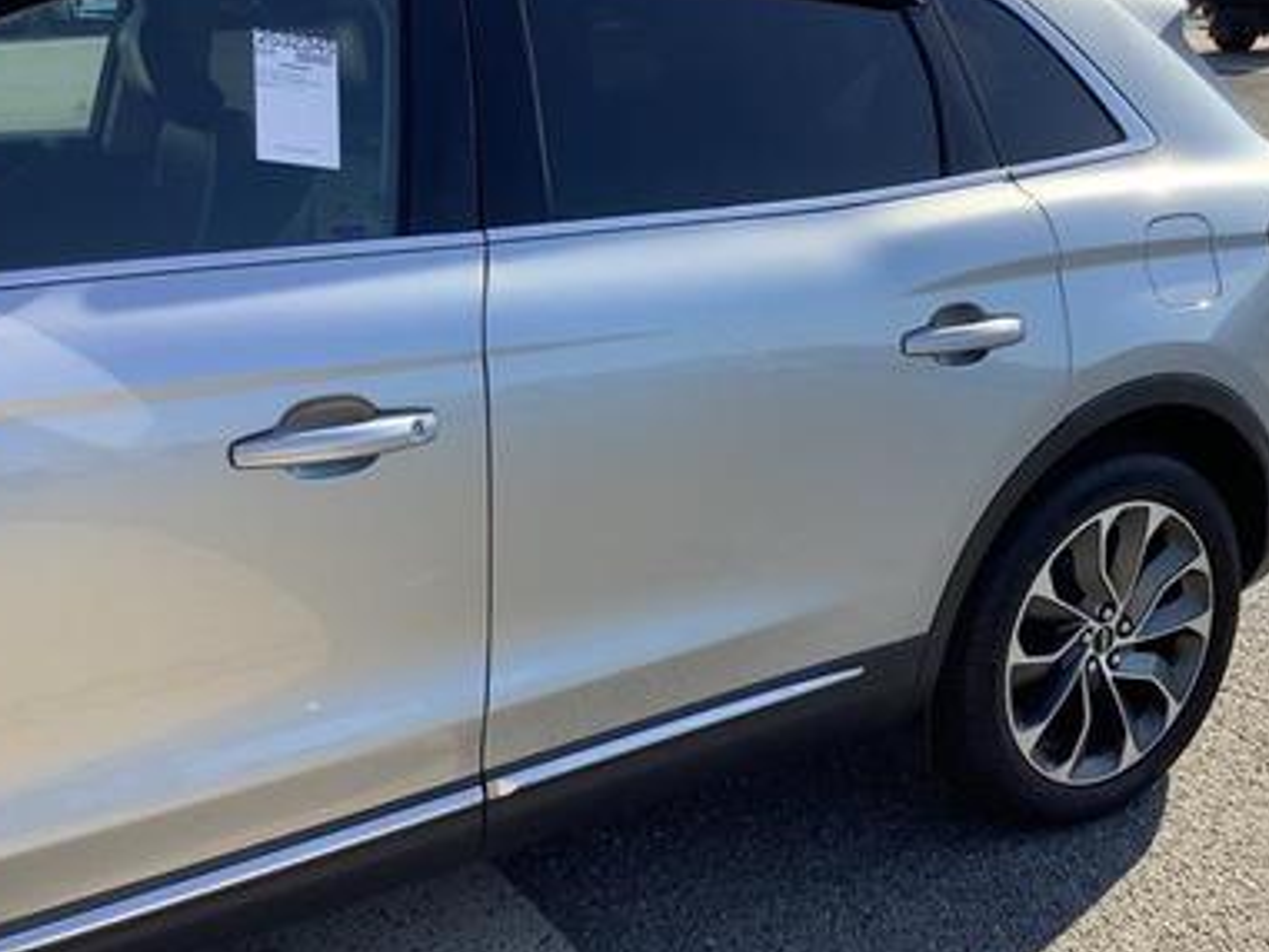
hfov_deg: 45.6
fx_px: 1504
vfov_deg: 35.1
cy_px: 443
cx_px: 739
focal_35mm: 41
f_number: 2.4
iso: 25
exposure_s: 1/558
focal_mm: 3.3
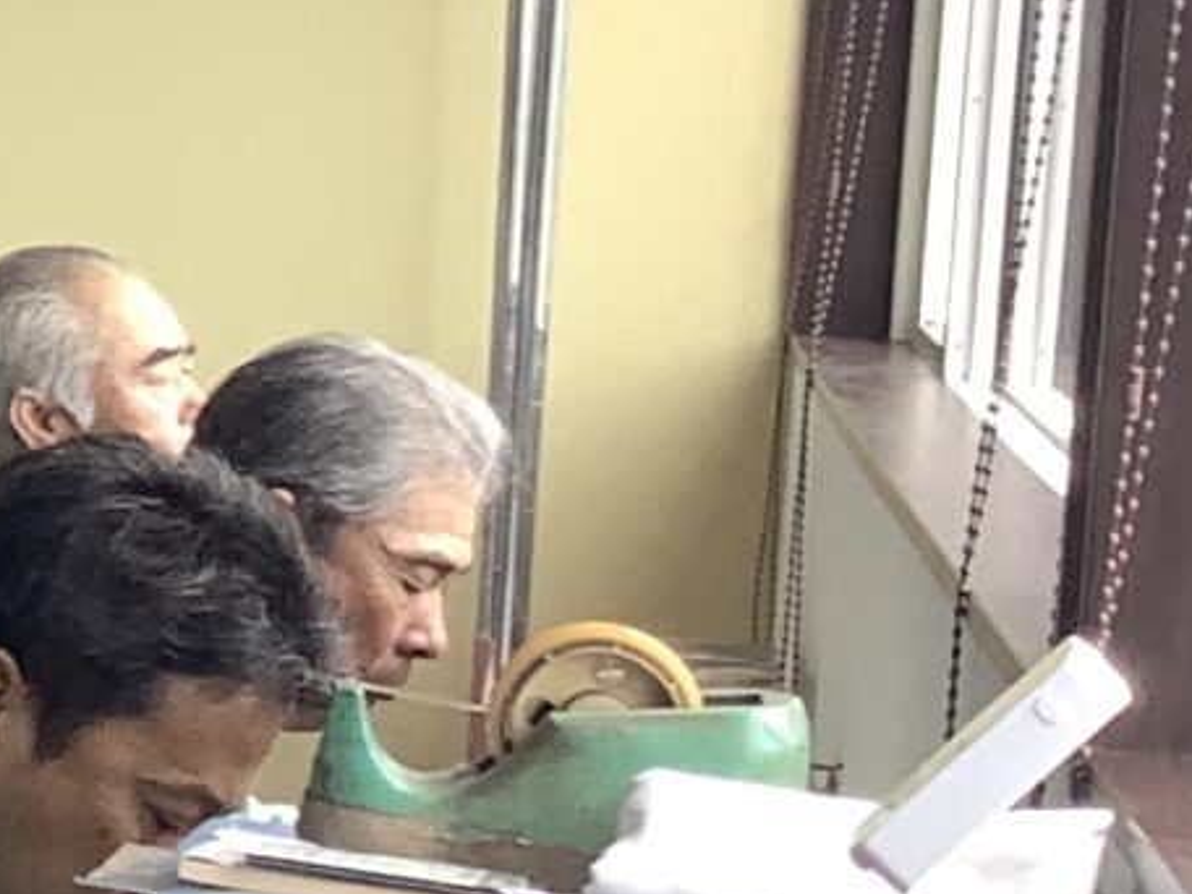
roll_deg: -3.3
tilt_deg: -1.5
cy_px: 115
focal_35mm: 174
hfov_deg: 9.8
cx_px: -1788
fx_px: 5992
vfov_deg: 8.5
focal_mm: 3.3
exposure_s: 1/100
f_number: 2.4
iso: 32
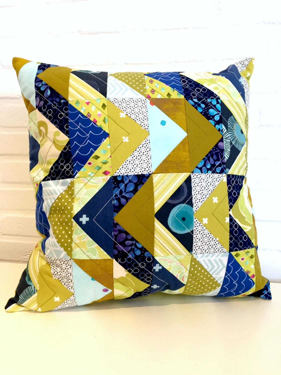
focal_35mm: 29
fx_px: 314
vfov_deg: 61.7
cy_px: 188
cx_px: 140
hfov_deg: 48.2
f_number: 2.2
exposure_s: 1/33
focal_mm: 4.2
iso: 125
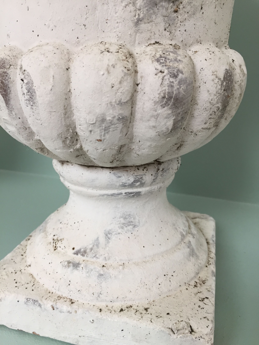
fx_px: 289
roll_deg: -2.2
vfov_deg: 61.7
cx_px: 130
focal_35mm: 29
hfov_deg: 48.2
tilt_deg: -18.8
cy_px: 172
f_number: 2.2
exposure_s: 1/33
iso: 40
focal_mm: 4.15
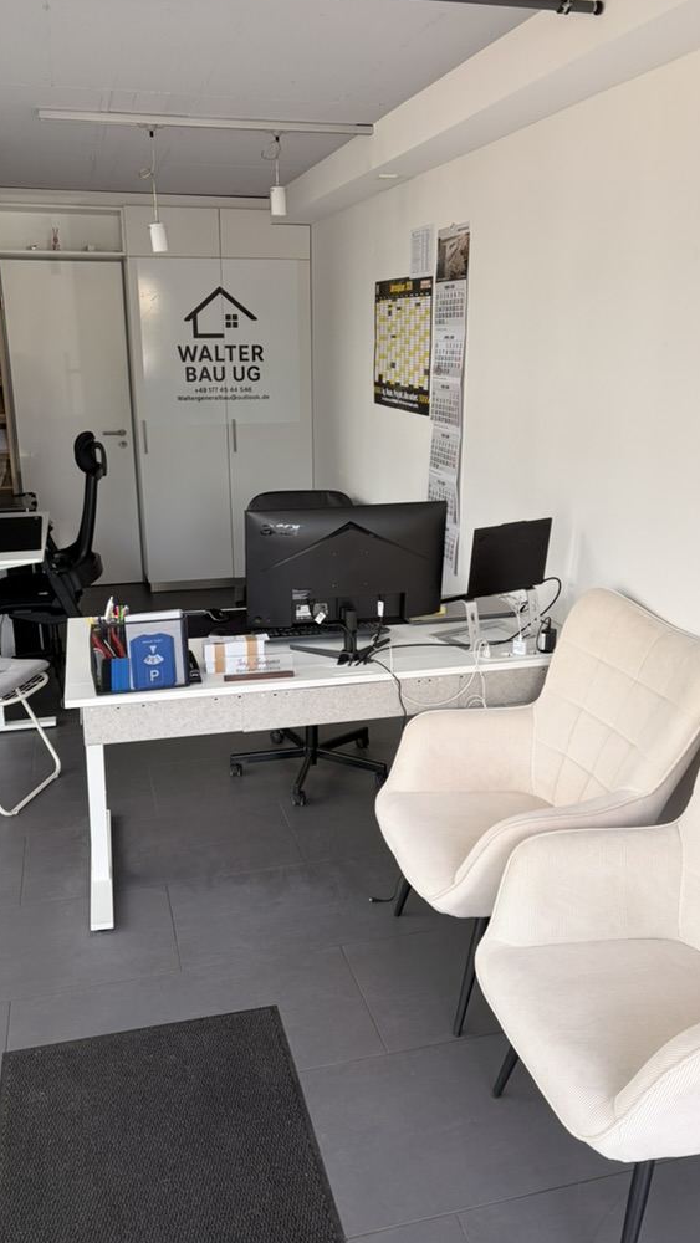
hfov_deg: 40.2
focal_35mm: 29
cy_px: 618
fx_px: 956
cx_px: 349
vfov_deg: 66.1
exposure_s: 1/161
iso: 32
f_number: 1.6
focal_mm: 5.96
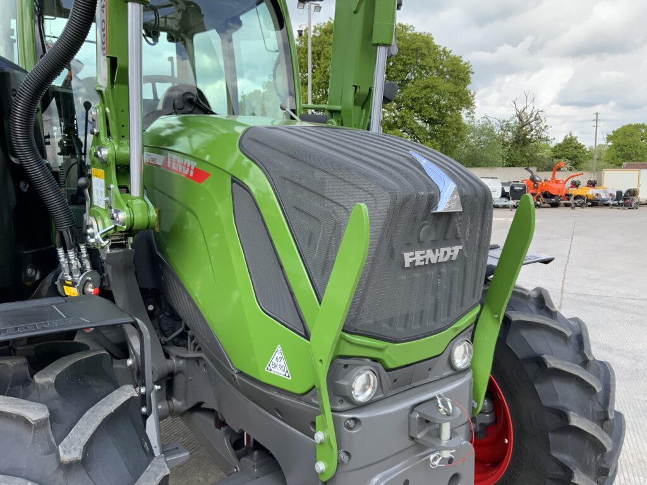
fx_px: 542
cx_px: 324
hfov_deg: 61.7
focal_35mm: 29
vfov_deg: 48.2
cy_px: 242
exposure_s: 1/473
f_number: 1.8
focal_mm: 3
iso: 16
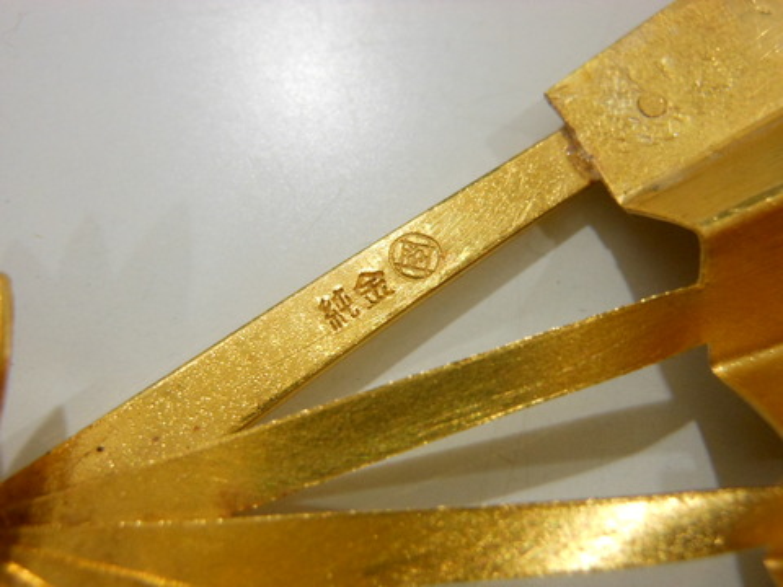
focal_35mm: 33
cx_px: 392
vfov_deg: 42.9
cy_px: 294
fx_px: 746
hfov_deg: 55.4
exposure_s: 1/20
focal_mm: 5.9
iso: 400
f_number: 4
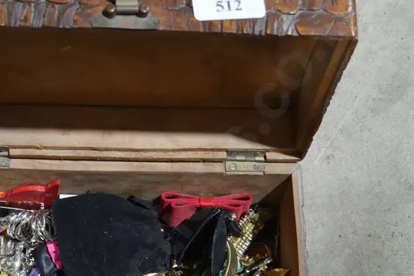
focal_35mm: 81
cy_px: 292
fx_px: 931
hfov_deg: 24.9
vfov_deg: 16.4
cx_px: 127
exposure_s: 1/60
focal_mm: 21
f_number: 4.6
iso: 640
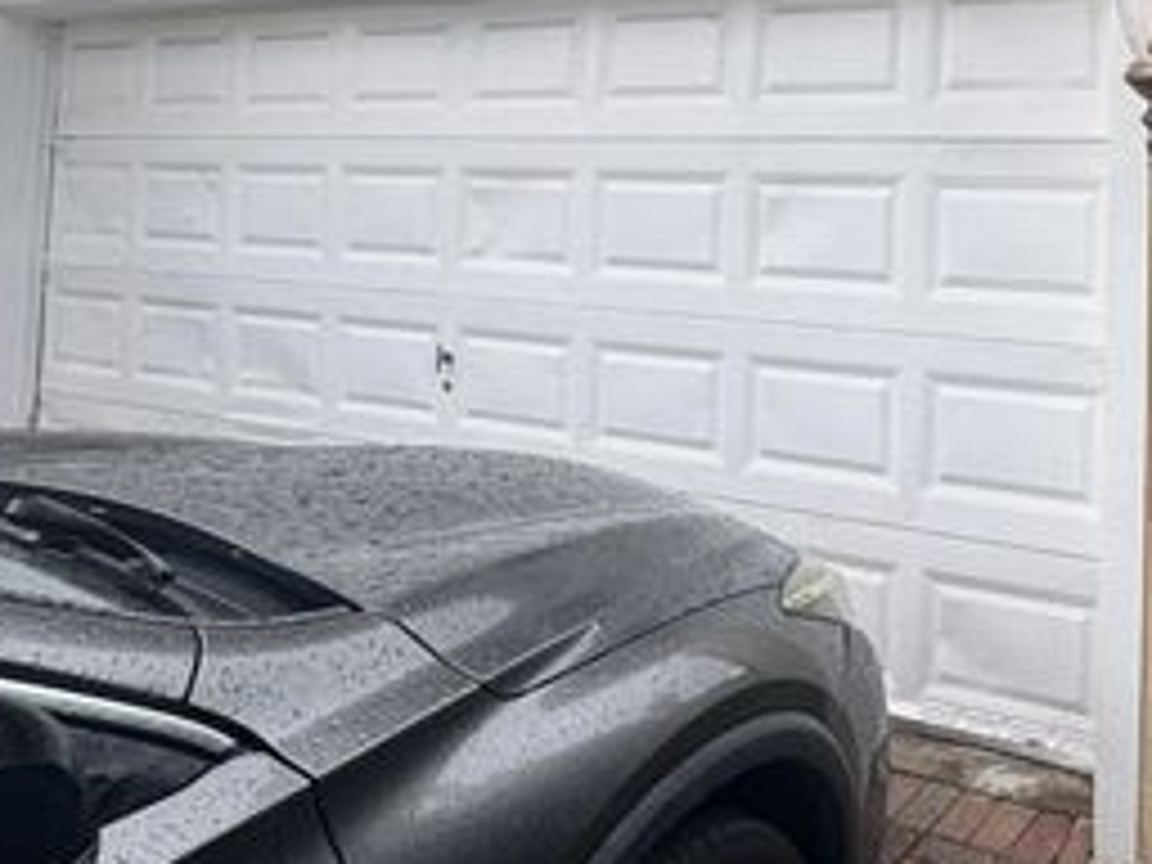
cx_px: 1012
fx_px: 1165
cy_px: 126
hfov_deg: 47.8
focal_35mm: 35
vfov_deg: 38.5
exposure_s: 1/112
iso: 40
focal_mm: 2.22
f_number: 2.2
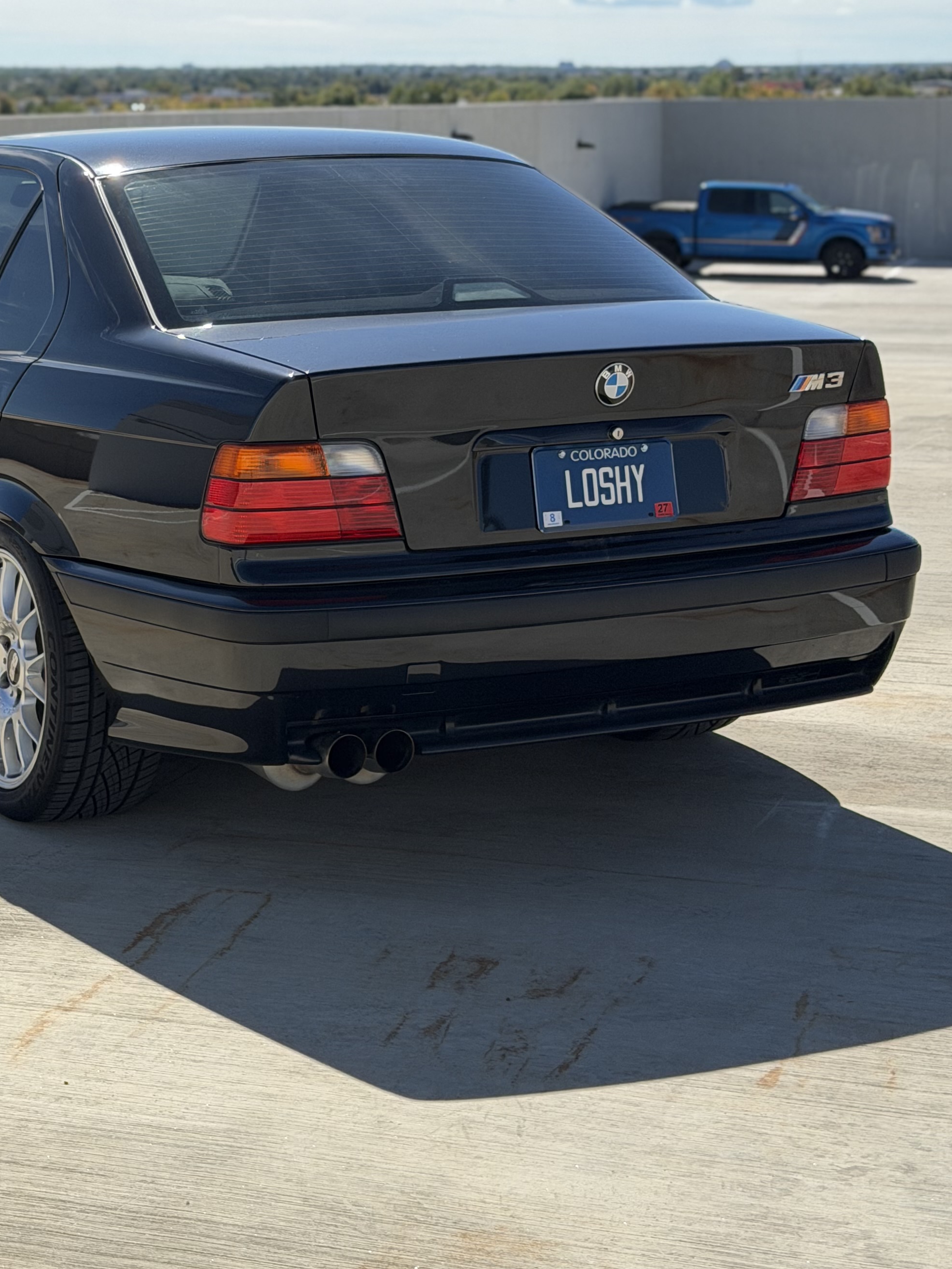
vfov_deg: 26.0
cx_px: 235
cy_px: 294
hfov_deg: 19.8
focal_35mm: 74
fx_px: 2713
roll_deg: +0.1
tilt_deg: -4.5
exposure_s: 1/3534
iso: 100
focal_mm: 6.76
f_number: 1.78
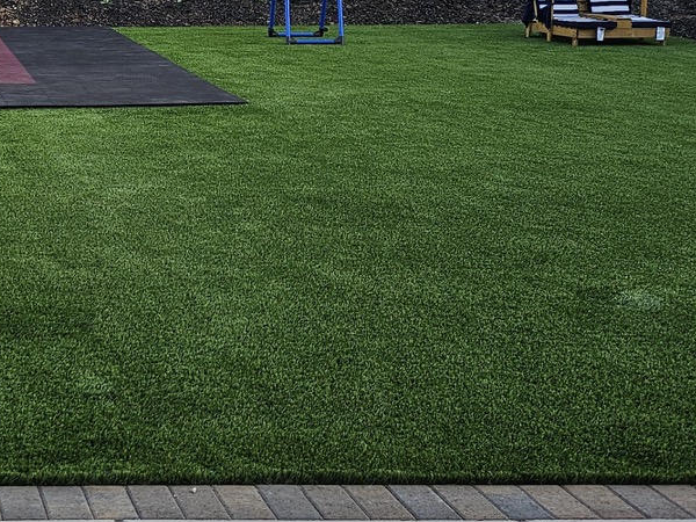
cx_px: -124
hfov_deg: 24.6
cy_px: 114
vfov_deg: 20.2
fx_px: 1448
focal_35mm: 72
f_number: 1.8
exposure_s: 1/531
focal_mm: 5
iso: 50
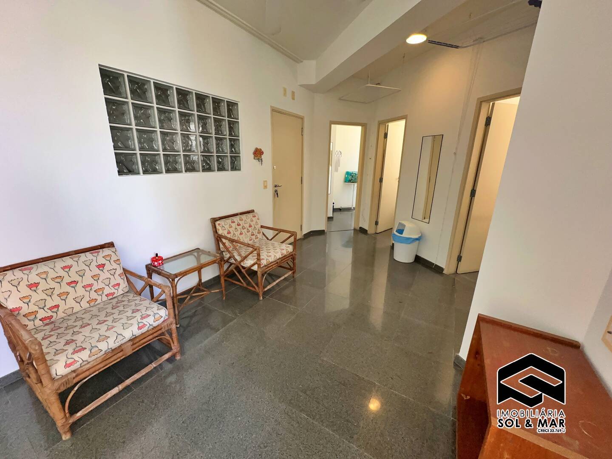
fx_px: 248
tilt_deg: -15.4
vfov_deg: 85.7
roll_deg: -1.1
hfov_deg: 102.1
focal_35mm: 14
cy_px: 230
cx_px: 306
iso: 250
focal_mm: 2.22
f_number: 2.2
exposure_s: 1/120
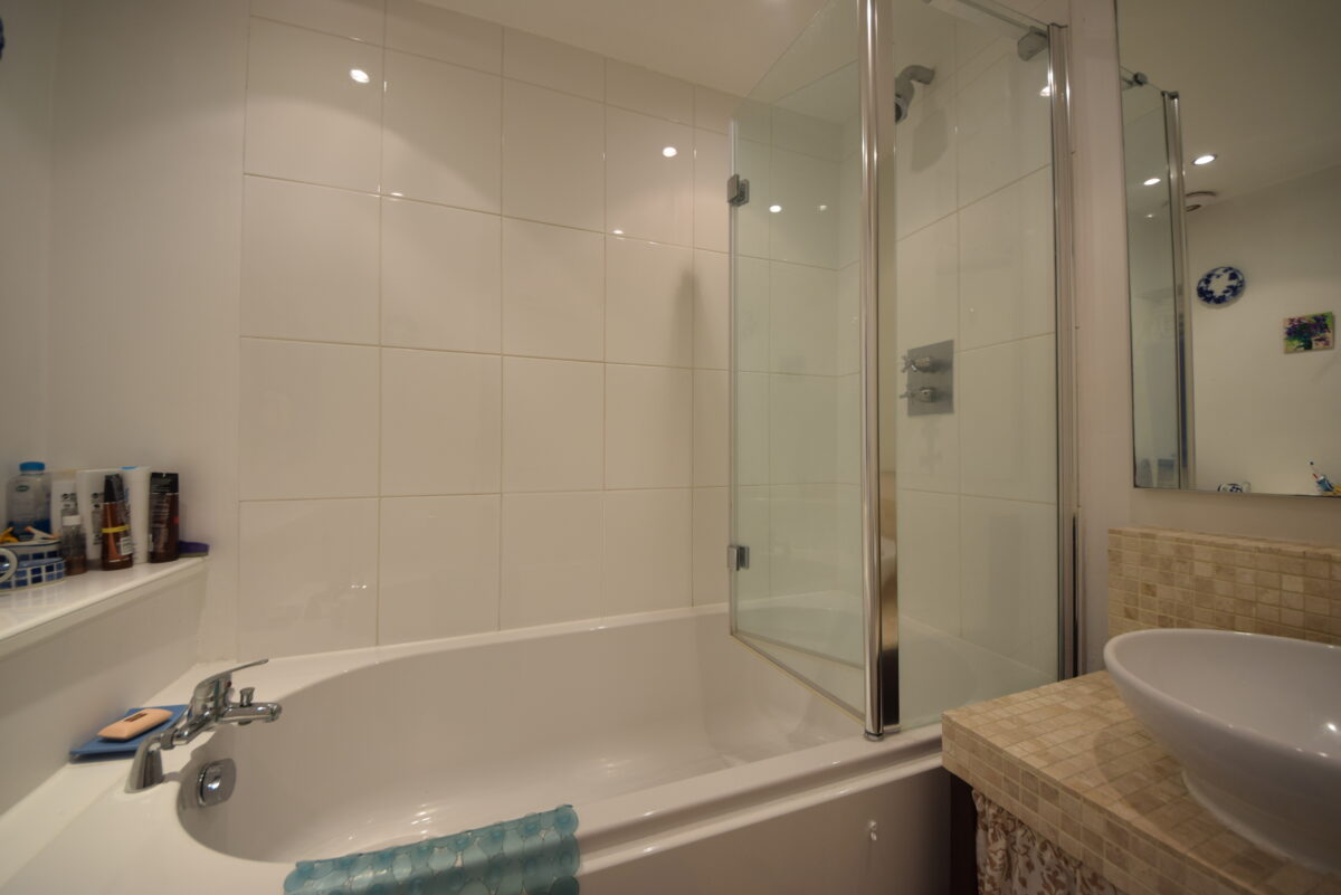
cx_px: 670
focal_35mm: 12
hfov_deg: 112.6
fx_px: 447
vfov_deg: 90.1
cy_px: 448
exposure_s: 1/20
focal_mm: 8
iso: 200
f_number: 4.5
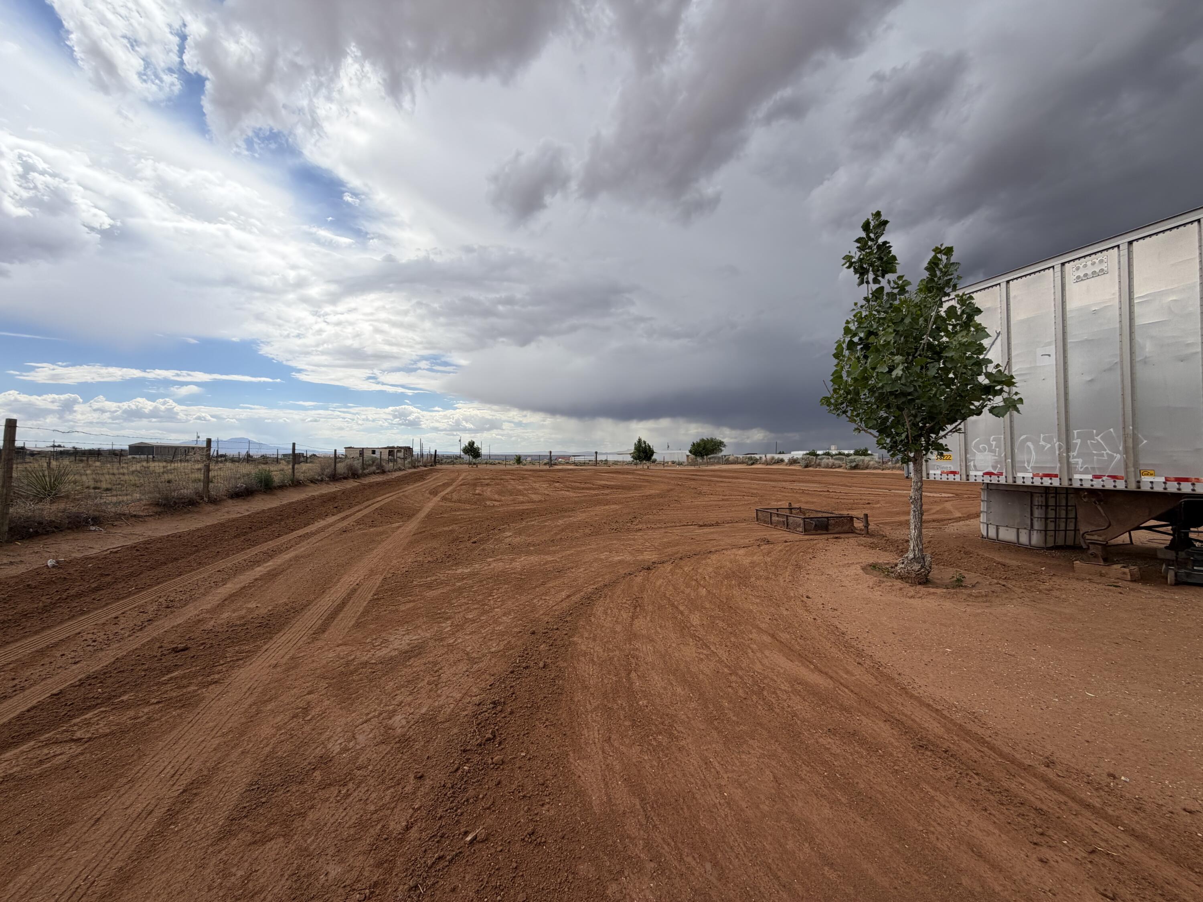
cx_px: 602
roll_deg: -0.6
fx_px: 487
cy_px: 451
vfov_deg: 85.7
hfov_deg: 102.1
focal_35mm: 14
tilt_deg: +0.4
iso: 20
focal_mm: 2.22
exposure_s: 1/1068
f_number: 2.2
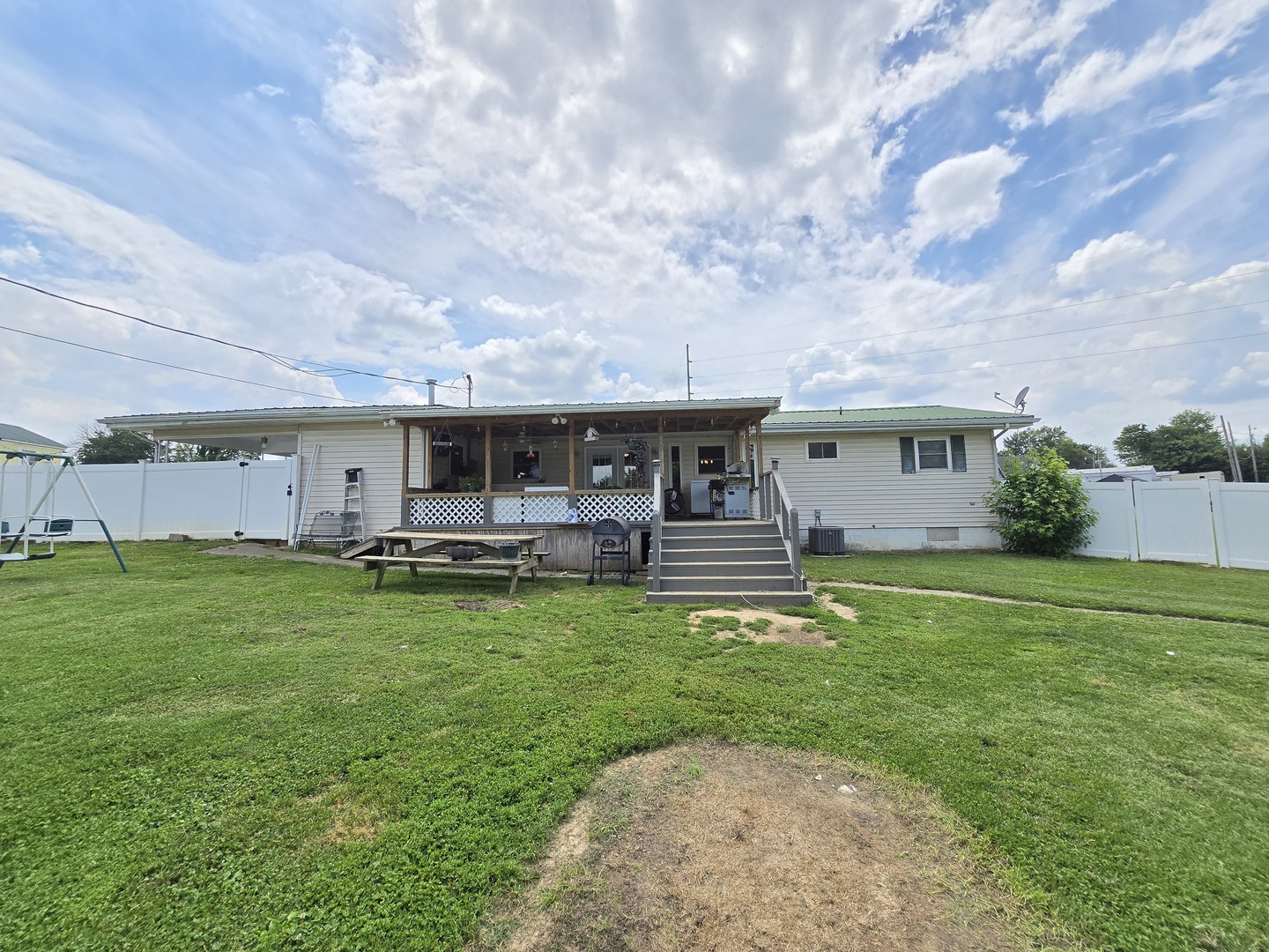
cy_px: 476
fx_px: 477
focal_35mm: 13
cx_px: 634
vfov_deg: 89.9
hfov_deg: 106.2
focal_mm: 2.2
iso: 50
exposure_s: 1/1723
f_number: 2.2
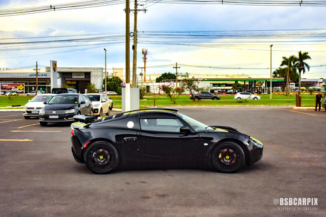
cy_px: 108
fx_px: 367
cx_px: 163
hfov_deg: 47.9
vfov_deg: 33.0
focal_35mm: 40
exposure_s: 1/100
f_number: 18
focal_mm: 27
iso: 800
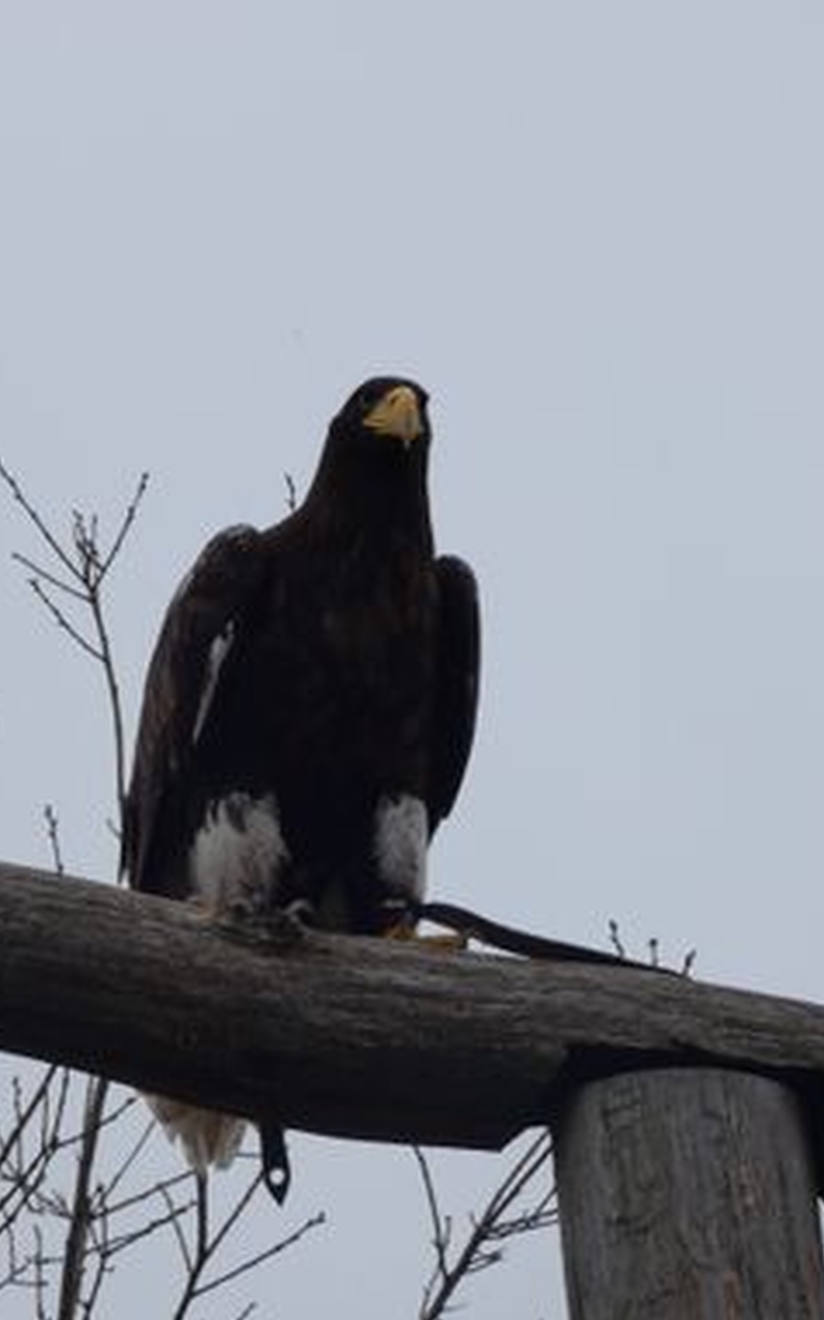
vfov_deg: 7.8
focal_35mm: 269
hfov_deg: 4.9
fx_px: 9669
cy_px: 662
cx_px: 364
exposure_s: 1/250
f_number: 5.5
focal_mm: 33.9
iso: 80
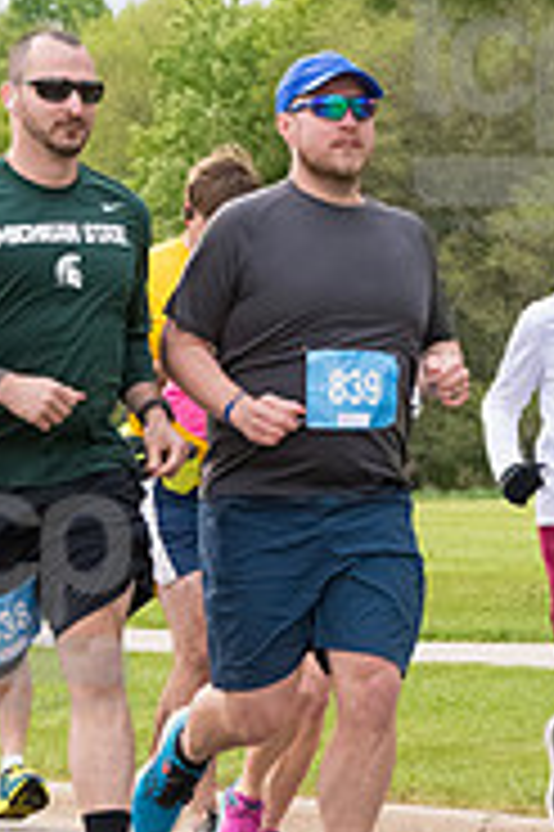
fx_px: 6914
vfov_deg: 6.9
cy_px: 589
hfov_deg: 4.6
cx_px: 25
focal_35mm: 299
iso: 4000
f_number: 7.1
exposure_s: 1/1600
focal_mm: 82
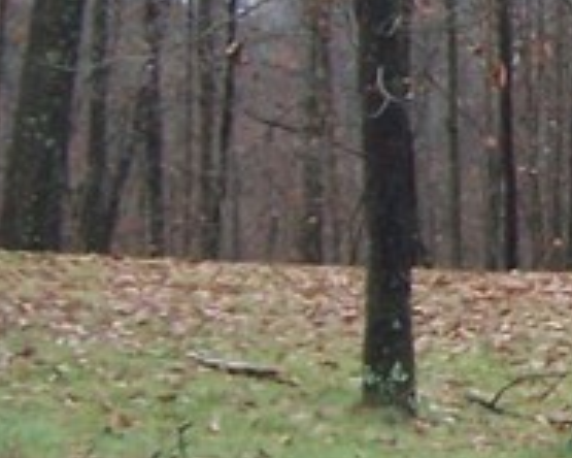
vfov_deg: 7.5
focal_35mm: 205
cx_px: 1308
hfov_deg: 8.7
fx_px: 3470
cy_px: -6
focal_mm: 6.3
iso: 140
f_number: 2.8
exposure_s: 1/125
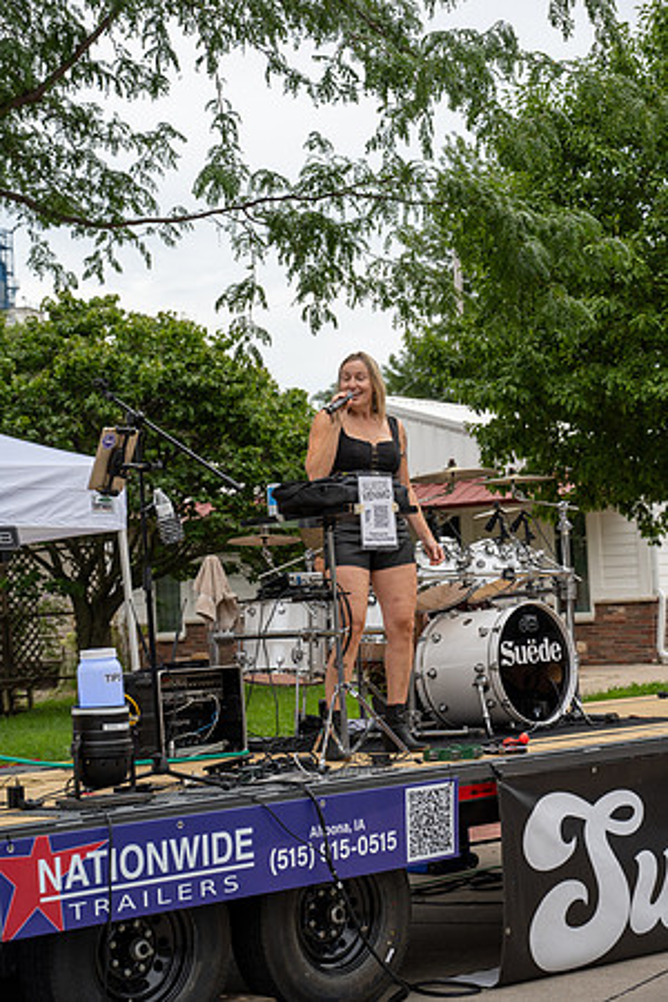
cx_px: 334
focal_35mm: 70
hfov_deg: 19.5
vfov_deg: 28.8
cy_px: 501
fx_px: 1948
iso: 320
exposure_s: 1/200
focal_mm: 70
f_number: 5
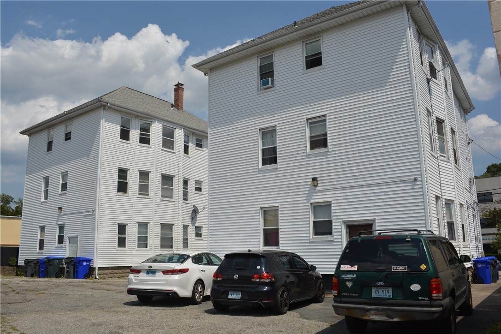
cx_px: 250
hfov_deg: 61.9
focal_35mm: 30
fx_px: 417
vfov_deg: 43.6
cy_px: 167
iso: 100
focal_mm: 20
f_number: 8
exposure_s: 1/500
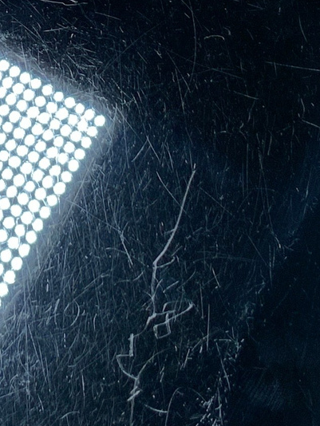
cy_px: -132
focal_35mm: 139
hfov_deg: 10.6
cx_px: 0
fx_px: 1712
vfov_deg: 13.6
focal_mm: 3
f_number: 1.8
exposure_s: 1/104
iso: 25
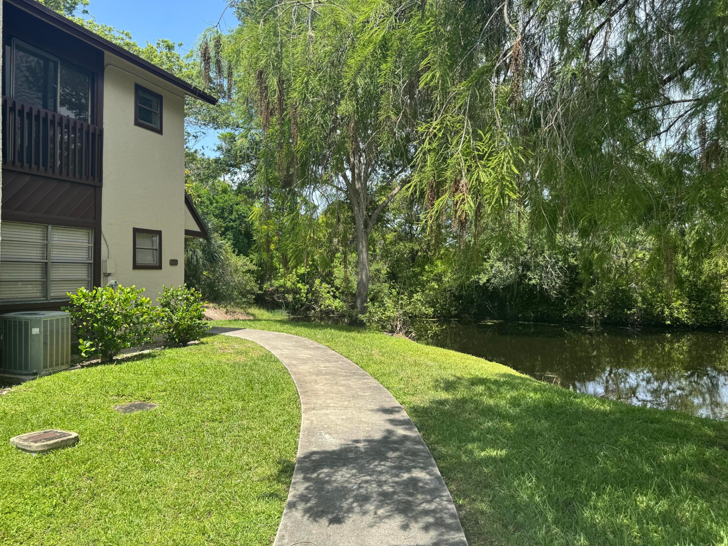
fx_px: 526
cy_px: 262
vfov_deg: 54.9
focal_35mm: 25
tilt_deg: +0.6
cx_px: 359
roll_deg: +0.1
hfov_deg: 69.4
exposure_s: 1/1818
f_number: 1.78
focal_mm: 6.76
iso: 80
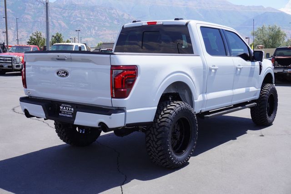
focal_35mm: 44
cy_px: 97
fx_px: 352
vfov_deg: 30.9
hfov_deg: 44.9
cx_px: 146
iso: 100
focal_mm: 29
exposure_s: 1/125
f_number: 9
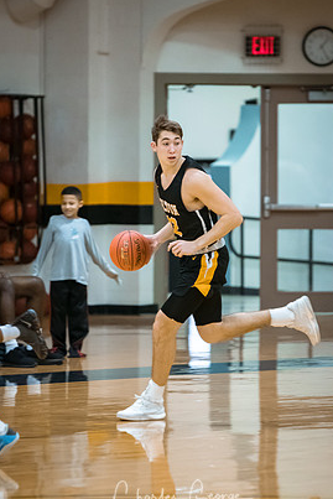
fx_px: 4644
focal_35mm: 335
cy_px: 243
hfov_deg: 4.1
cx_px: 171
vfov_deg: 6.1
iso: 3200
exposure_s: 1/400
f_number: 2.8
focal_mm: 200
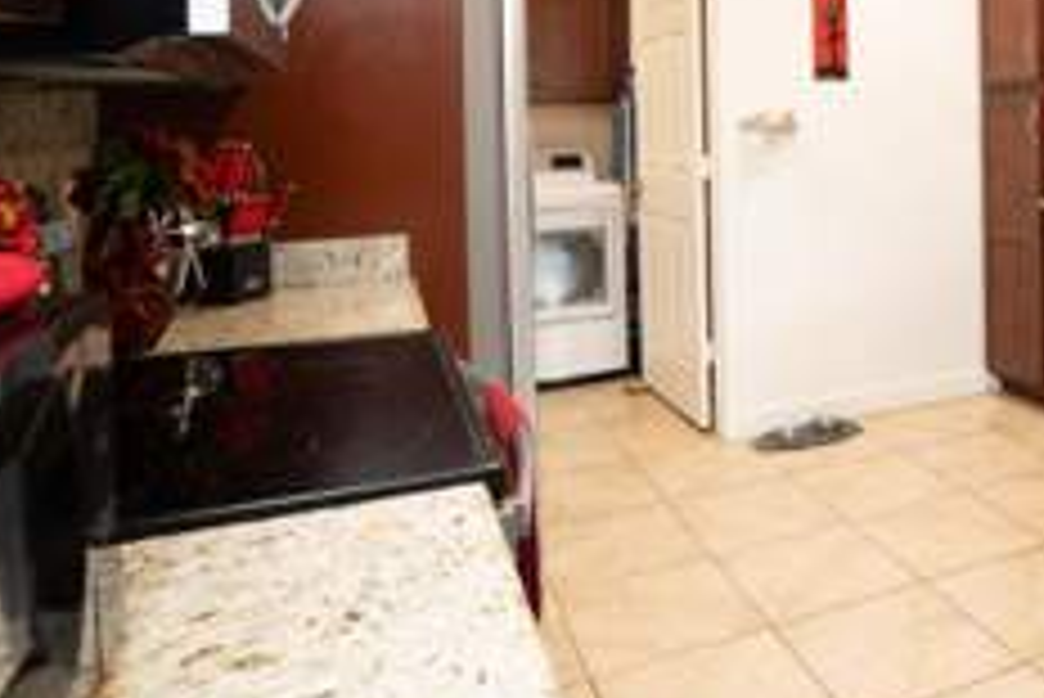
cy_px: 108
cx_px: 864
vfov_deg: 40.1
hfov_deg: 55.2
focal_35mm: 31
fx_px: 900
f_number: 2.8
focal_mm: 10
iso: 800
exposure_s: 1/125
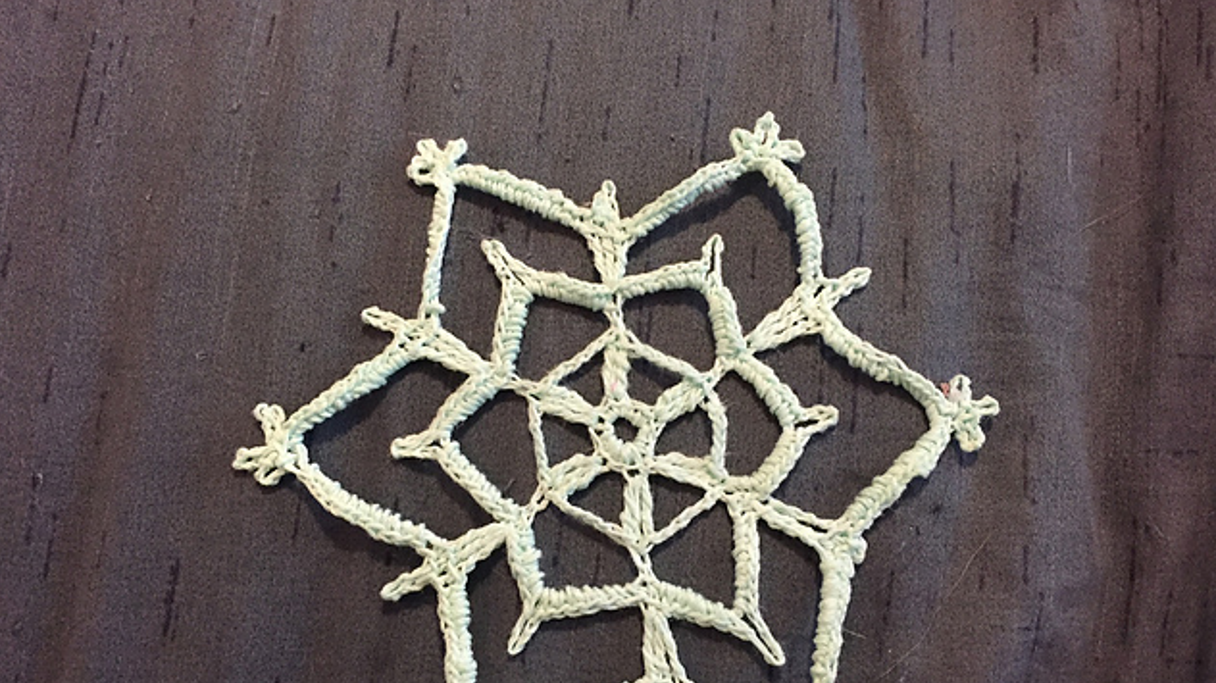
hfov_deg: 61.0
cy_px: 398
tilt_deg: -67.3
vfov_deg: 36.5
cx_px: 608
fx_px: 1031
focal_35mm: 32
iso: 200
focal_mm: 4.15
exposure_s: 1/30
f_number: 2.2
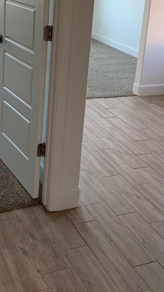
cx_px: 85
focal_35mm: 54
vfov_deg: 37.9
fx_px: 417
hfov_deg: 22.2
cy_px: 88
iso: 80
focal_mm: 4.25
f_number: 1.8
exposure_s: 1/60
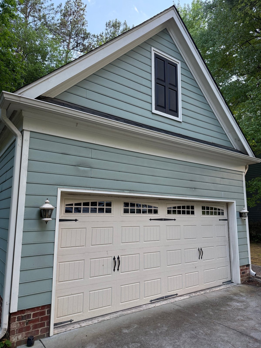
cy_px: 174
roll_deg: -0.9
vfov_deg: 71.6
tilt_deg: +10.5
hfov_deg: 56.8
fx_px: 241
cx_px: 130
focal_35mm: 24
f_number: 1.78
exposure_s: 1/226
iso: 125
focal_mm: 6.76
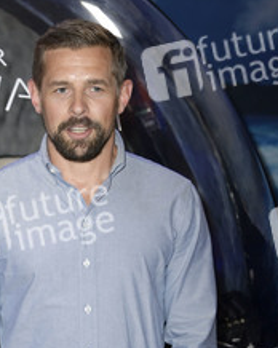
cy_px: 303
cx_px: 78
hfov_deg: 9.1
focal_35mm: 169
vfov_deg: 11.4
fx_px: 1741
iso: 1000
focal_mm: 98
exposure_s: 1/200
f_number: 5.6
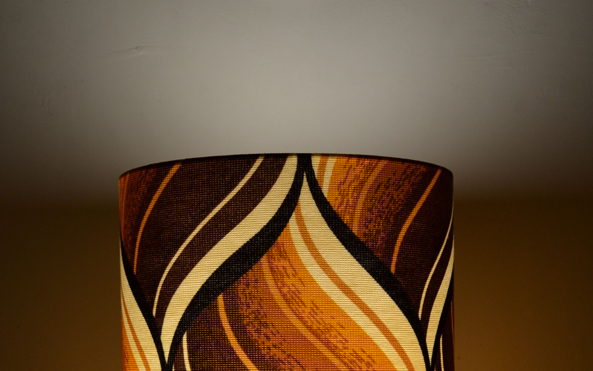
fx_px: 1196
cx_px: 298
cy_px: 389
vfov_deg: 17.1
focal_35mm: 74
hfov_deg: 27.8
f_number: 4.8
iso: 400
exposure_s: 1/30
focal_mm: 32
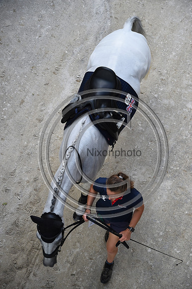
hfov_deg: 19.4
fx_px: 561
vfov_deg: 28.9
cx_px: 96
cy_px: 144
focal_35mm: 70
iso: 560
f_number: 4.5
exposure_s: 1/800
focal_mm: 70
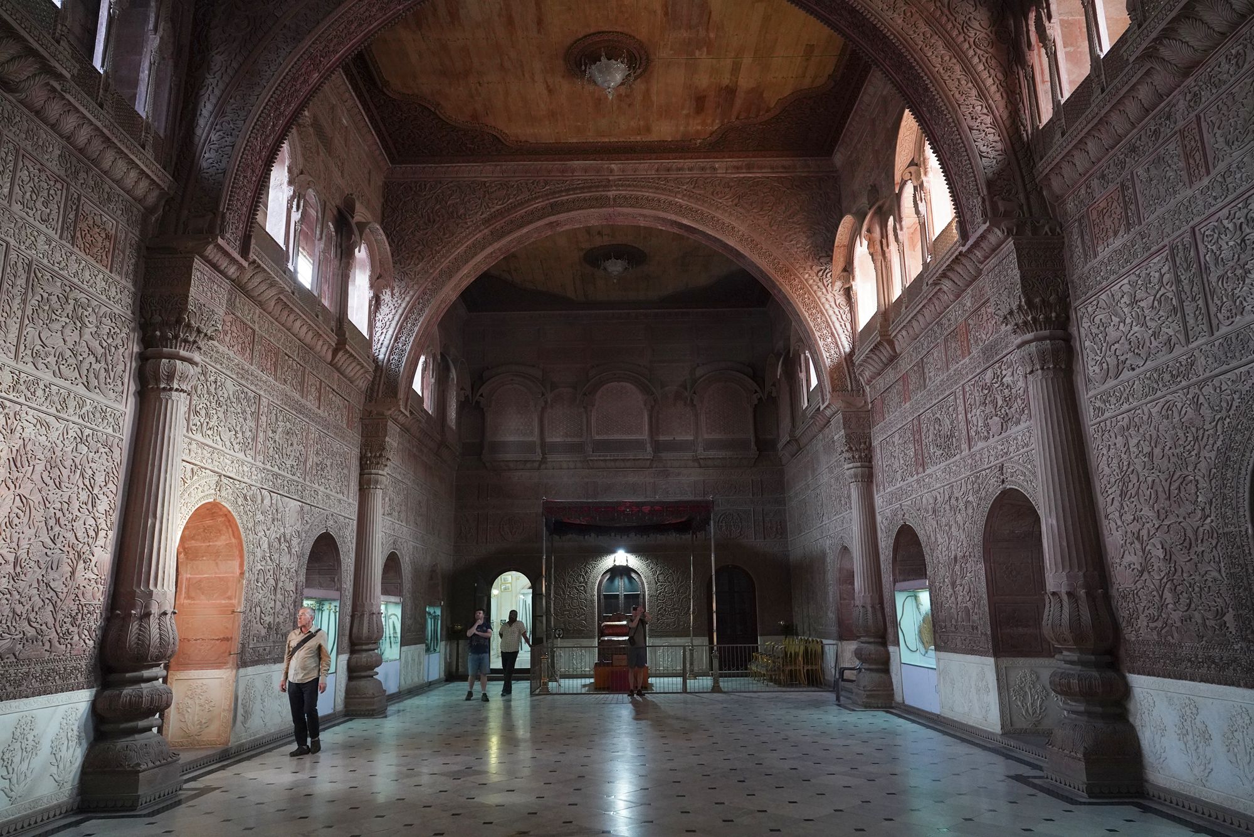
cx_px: 627
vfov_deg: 53.1
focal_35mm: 24
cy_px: 418
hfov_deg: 73.7
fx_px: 836
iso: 3200
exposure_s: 1/80
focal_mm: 24
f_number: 4.5
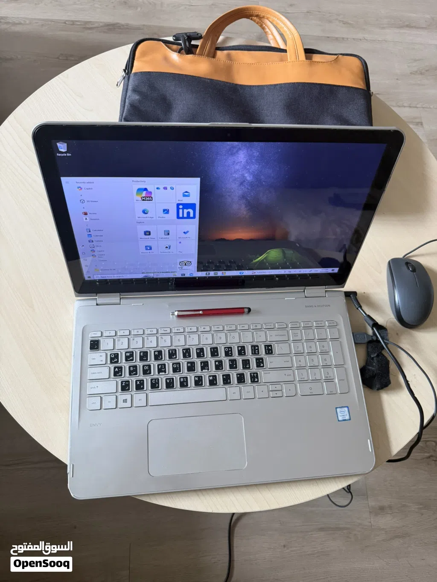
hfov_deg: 56.8
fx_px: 404
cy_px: 291
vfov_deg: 71.6
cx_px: 218
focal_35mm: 24
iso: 500
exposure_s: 1/60
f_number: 1.78
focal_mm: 6.76
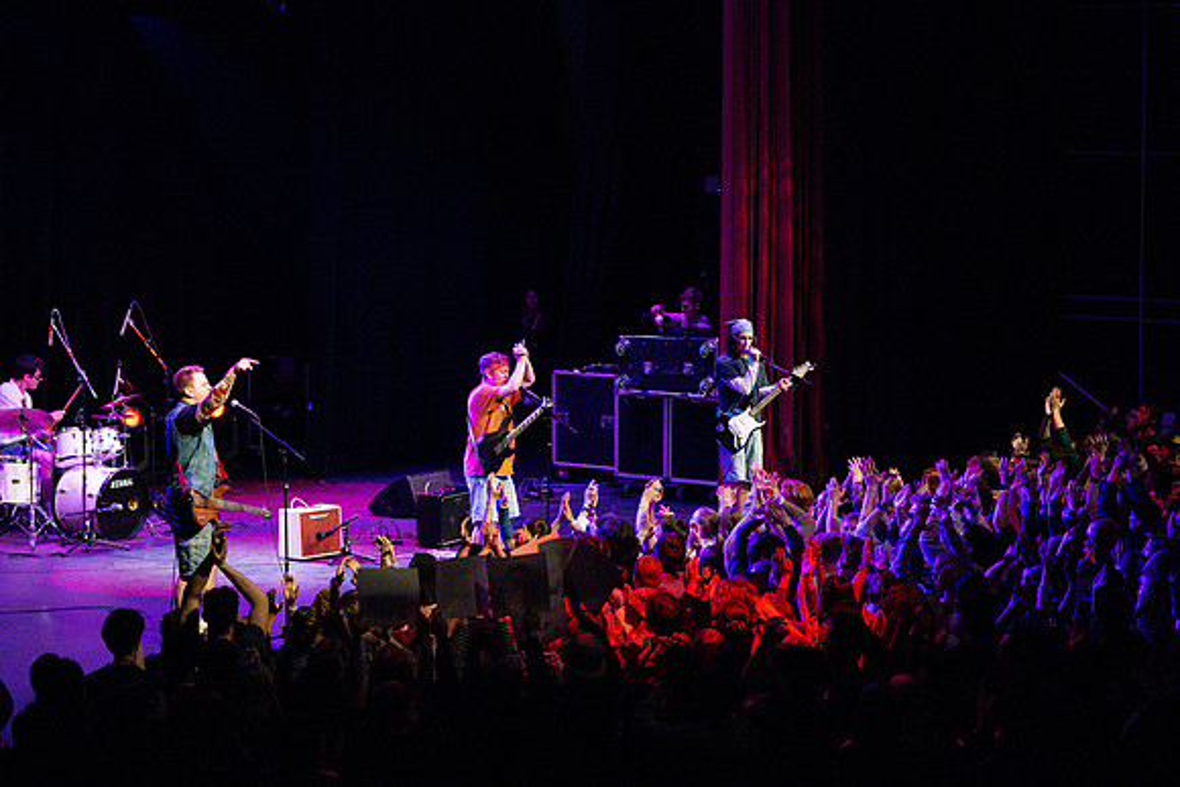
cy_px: 305
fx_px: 3227
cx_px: 588
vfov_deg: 13.9
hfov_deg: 20.7
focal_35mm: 98
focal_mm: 77
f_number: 2.8
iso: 6400
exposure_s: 1/500
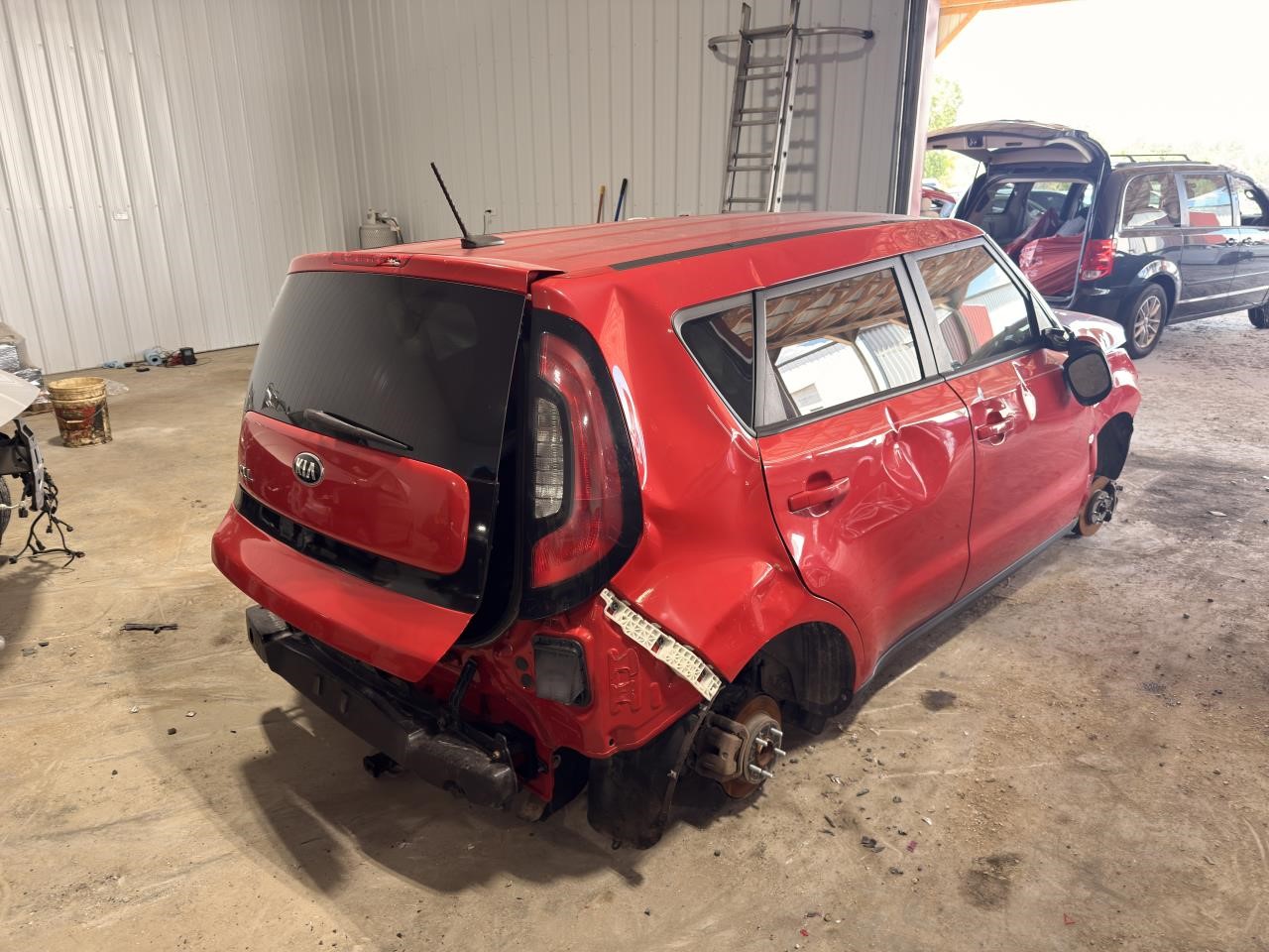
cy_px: 476
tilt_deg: -16.7
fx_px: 880
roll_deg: +0.5
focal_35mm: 24
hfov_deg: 71.6
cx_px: 634
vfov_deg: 56.8
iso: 100
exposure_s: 1/82
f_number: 1.78
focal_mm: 6.76
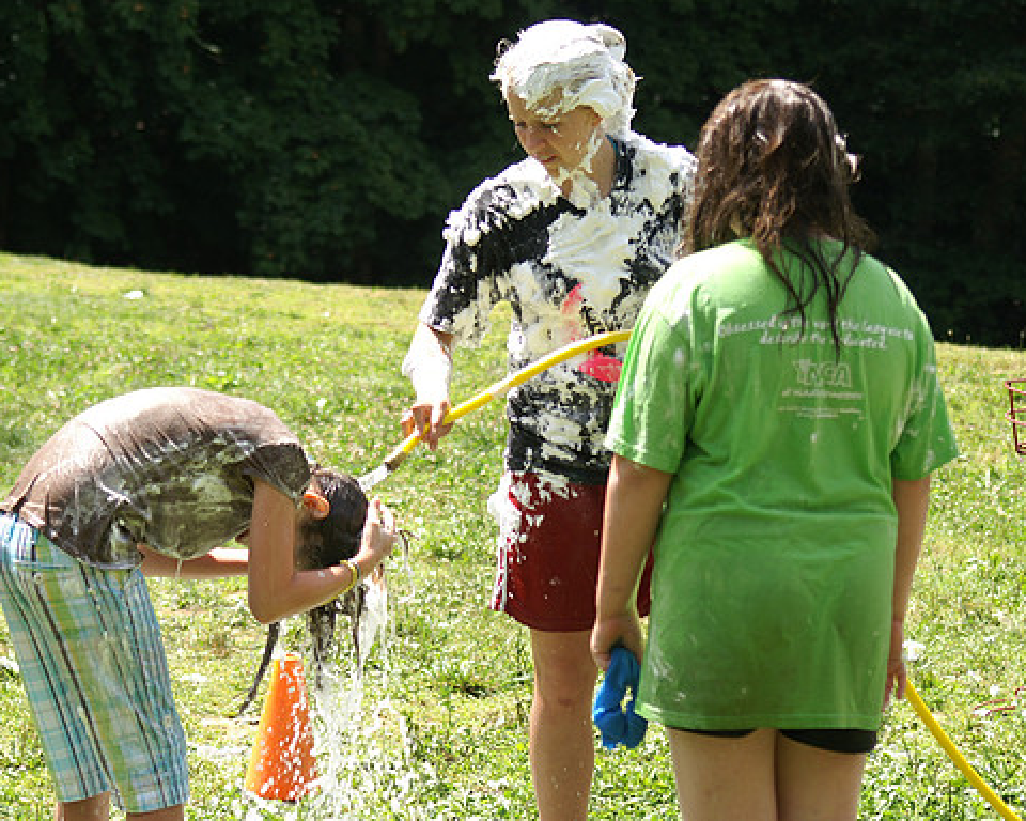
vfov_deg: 12.1
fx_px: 3874
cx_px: 513
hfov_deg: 15.1
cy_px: 410
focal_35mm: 128
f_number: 5.6
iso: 100
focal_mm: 75
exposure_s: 1/320
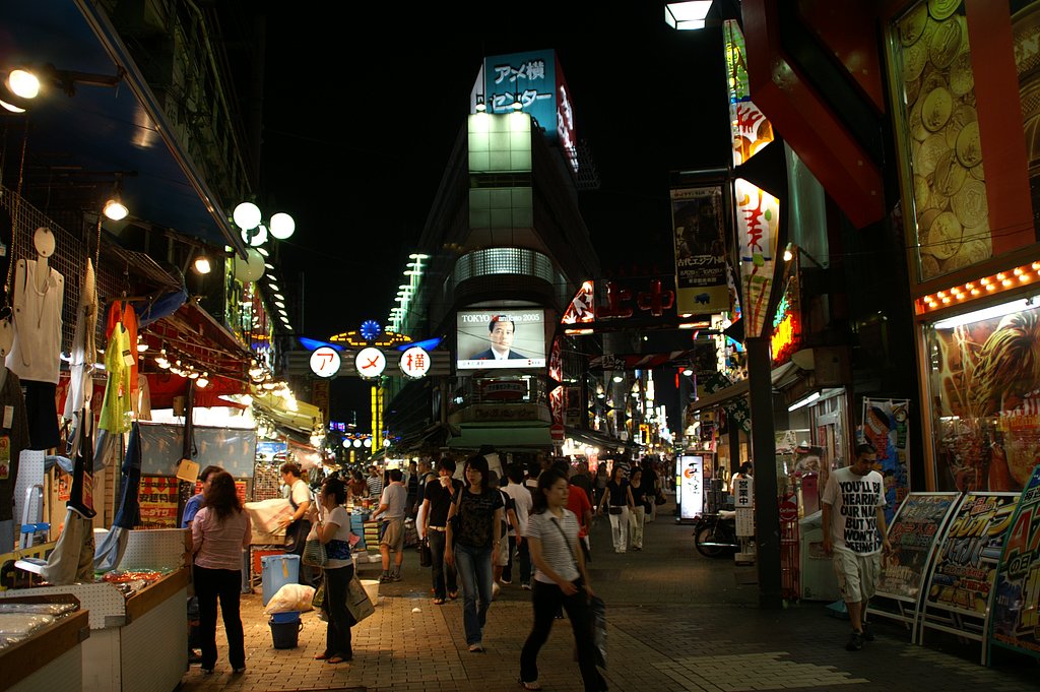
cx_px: 520
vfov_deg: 47.9
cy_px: 346
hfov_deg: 67.4
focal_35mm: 27
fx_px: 779
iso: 125
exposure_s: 1/30
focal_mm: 18
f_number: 3.5
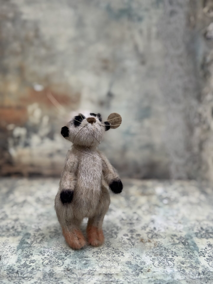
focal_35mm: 48
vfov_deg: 39.7
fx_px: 394
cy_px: 142
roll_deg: -0.7
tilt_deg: -16.8
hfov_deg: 30.3
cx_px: 106
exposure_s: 1/121
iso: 50
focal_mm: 6.76
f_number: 1.78
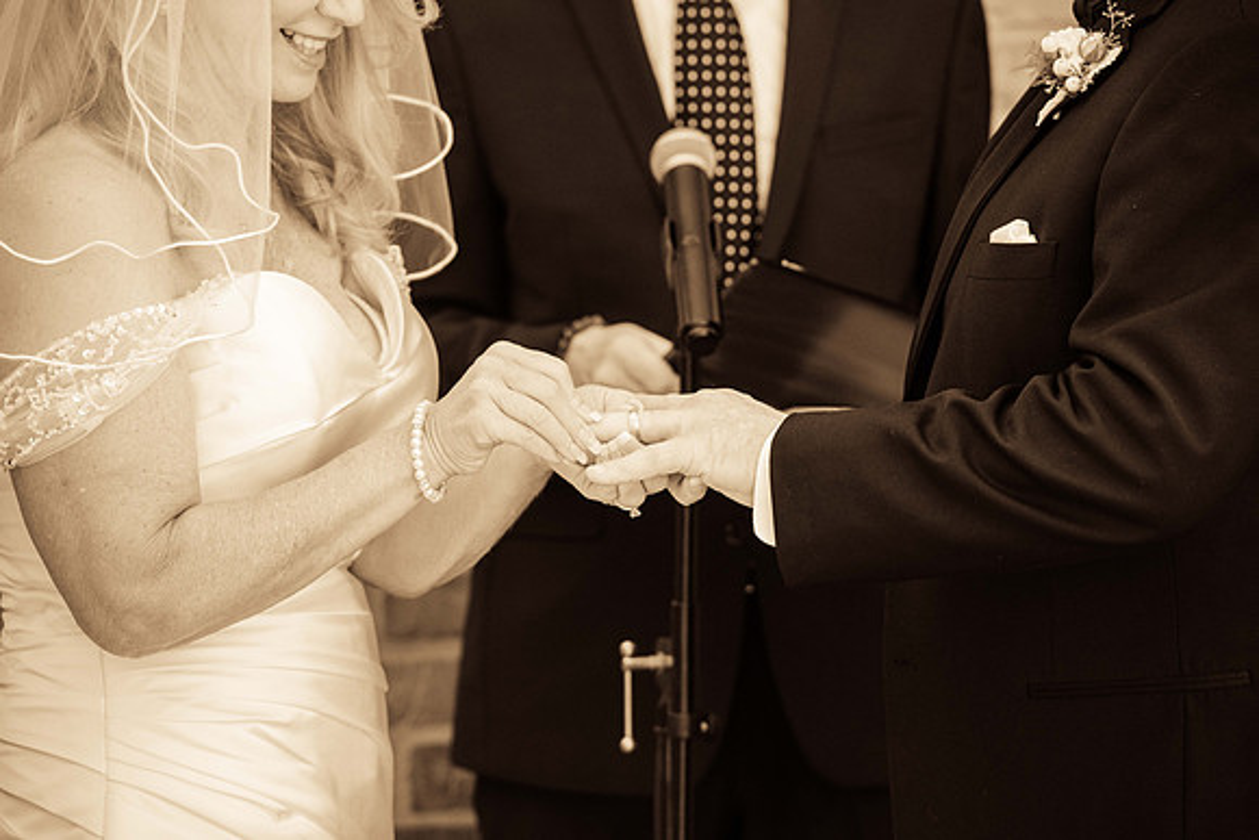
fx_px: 6996
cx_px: 630
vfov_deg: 6.9
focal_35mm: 200
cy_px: 420
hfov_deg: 10.3
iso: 1250
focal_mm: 200
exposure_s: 1/640
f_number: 5
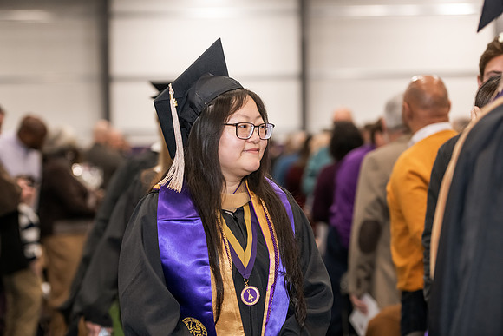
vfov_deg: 13.7
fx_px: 1397
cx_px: 252
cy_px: 168
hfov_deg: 20.4
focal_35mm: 100
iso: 2000
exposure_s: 1/200
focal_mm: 100
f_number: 3.2
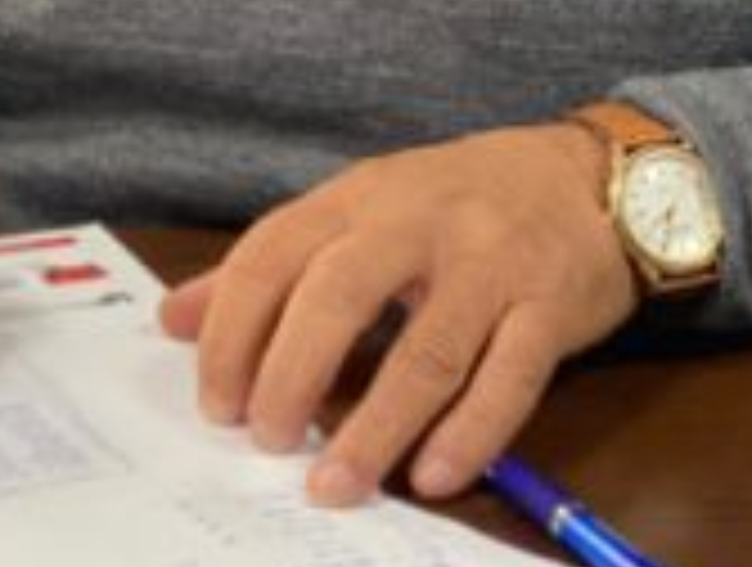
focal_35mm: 233
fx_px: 5073
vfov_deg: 6.3
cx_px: 338
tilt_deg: -14.4
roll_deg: -2.8
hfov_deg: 8.5
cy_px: -376
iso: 160
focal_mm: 6
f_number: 2
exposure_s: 1/33
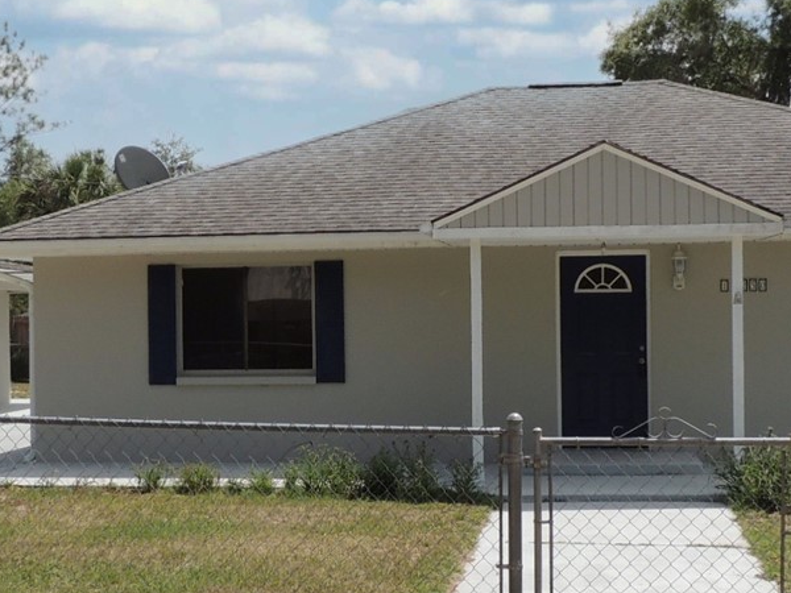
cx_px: 334
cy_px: 341
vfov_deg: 22.9
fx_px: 1462
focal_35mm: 64
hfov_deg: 30.2
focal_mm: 4.3
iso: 100
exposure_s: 1/1250
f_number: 3.3
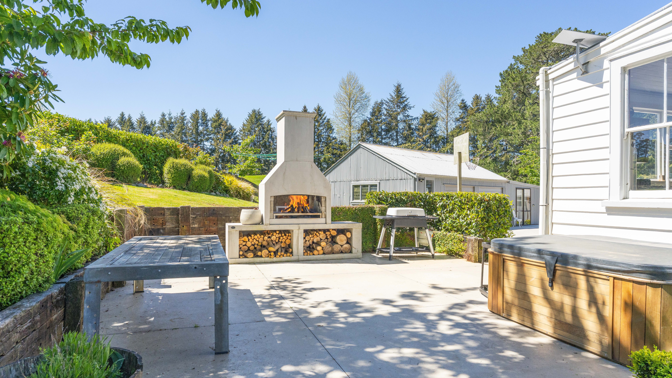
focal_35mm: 22
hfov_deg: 82.4
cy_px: 199
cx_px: 336
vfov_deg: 52.4
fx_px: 384
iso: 640
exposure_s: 1/1600
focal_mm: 20.5
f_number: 8
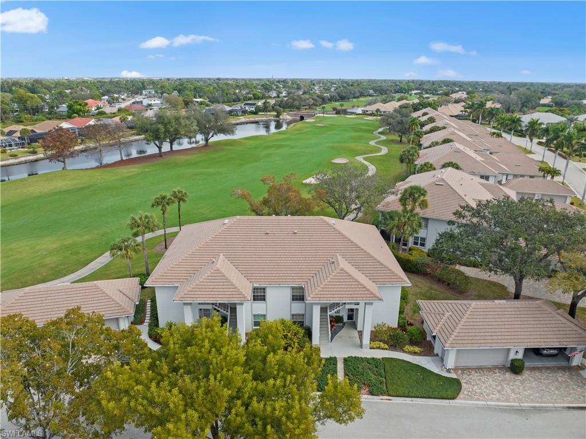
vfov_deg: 56.7
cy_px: 220
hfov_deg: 71.6
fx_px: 406
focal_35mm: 24
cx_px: 293
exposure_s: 1/1600
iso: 140
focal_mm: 12.29
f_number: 2.8
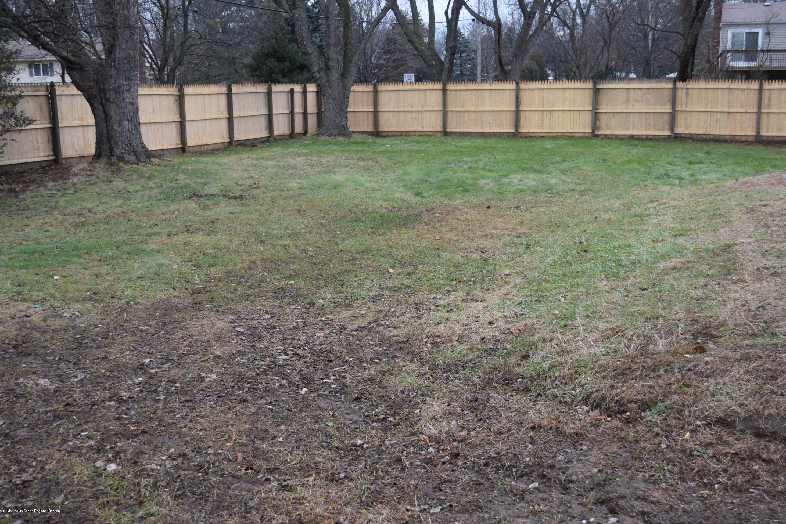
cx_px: 398
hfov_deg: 48.5
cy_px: 259
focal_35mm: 40
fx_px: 873
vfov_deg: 33.4
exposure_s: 1/100
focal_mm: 26
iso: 400
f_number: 5
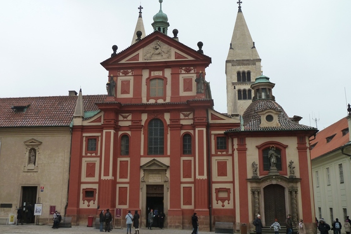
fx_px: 380
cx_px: 177
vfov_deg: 34.2
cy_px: 115
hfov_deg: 49.6
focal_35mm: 39
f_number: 4
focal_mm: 6.1
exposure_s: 1/125
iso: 125
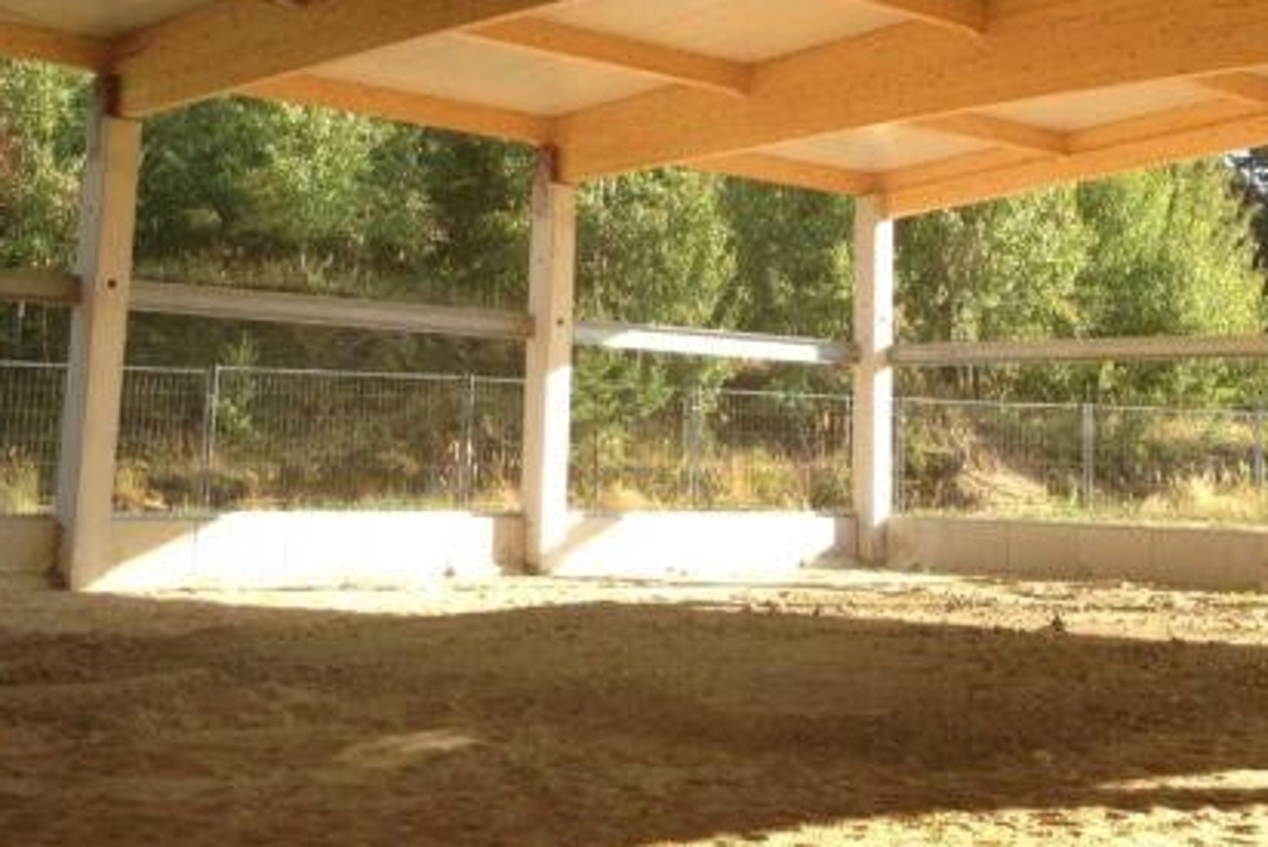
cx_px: 751
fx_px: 2255
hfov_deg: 31.3
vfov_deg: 20.6
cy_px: 25
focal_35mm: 64
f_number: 2.4
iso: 50
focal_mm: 4.13
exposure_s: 1/293
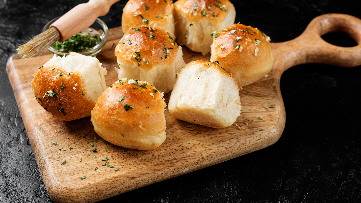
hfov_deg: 36.6
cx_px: 177
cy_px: 90
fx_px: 546
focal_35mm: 57
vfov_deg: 21.1
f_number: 7.1
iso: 100
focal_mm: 50
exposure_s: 1/125
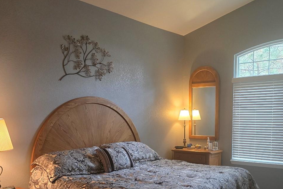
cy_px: 151
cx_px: 177
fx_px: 314
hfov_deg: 48.0
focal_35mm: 40
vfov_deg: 32.5
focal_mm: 6.3
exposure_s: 1/120
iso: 800
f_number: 1.7
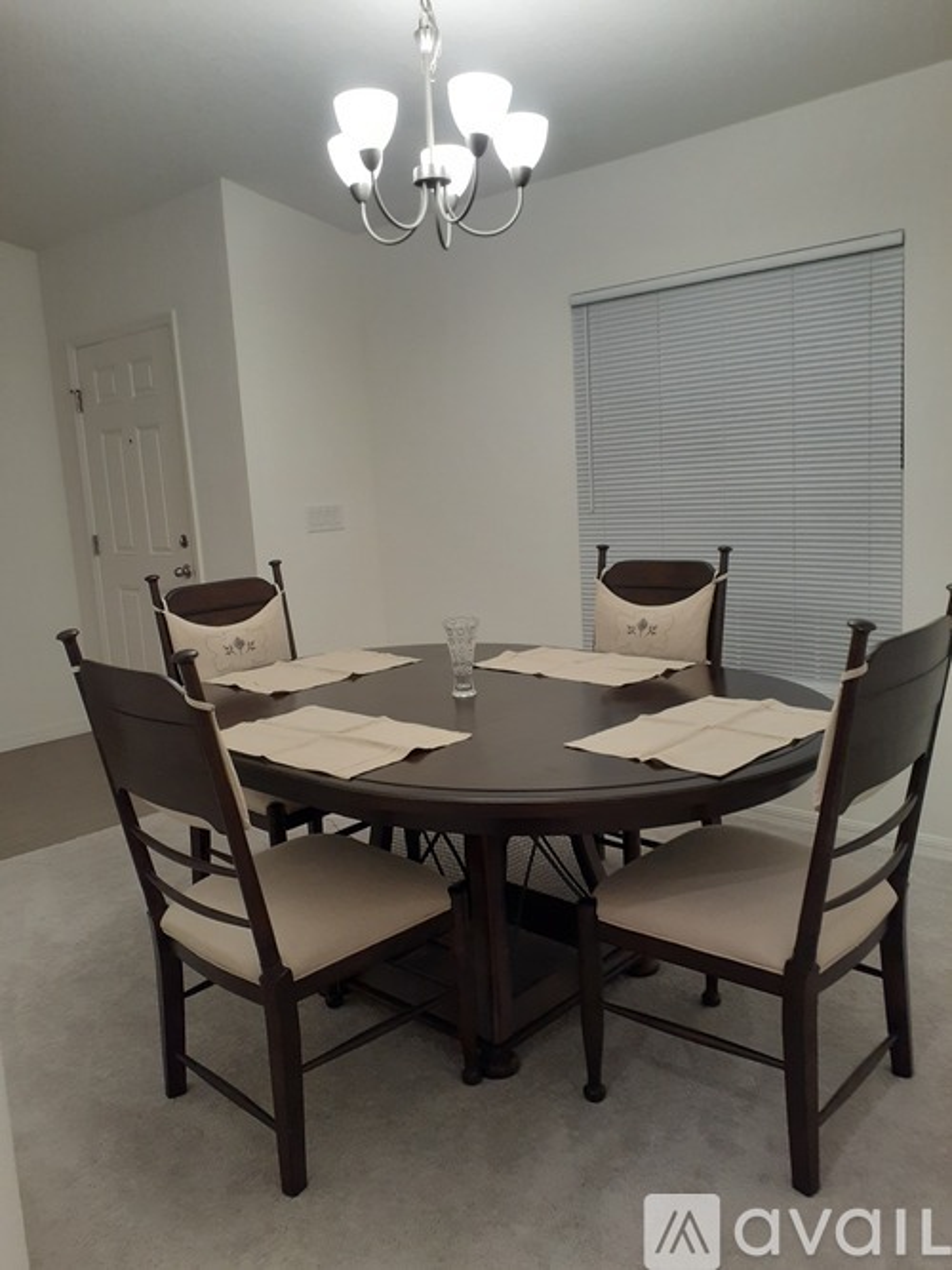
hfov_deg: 51.3
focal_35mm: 27
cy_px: 635
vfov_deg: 65.3
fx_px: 990
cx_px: 476
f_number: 1.9
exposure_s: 1/60
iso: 200
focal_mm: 3.6
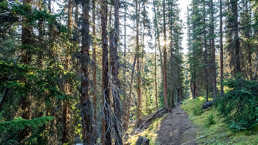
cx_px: 127
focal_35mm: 20
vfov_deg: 55.8
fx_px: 137
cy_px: 78
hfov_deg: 86.6
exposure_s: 1/60
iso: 1600
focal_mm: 9
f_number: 11
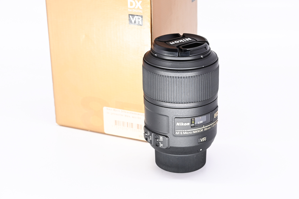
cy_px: 100
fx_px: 623
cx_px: 150
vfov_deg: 18.2
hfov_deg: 27.0
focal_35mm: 75
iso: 500
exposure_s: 1/100
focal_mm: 50
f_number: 9
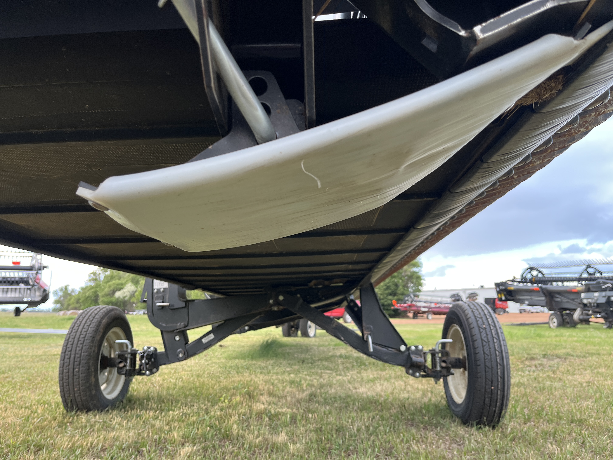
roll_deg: +0.0
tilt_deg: +11.4
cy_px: 230
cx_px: 306
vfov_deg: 53.1
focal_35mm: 26
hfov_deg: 67.3
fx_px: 460
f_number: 1.6
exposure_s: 1/121
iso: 64
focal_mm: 5.1
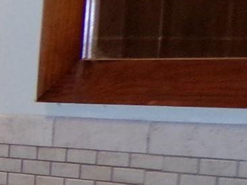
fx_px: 977
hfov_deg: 10.7
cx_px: -455
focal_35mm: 137
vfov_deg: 10.7
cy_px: 193
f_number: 3
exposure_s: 1/34
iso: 200
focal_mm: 4.3
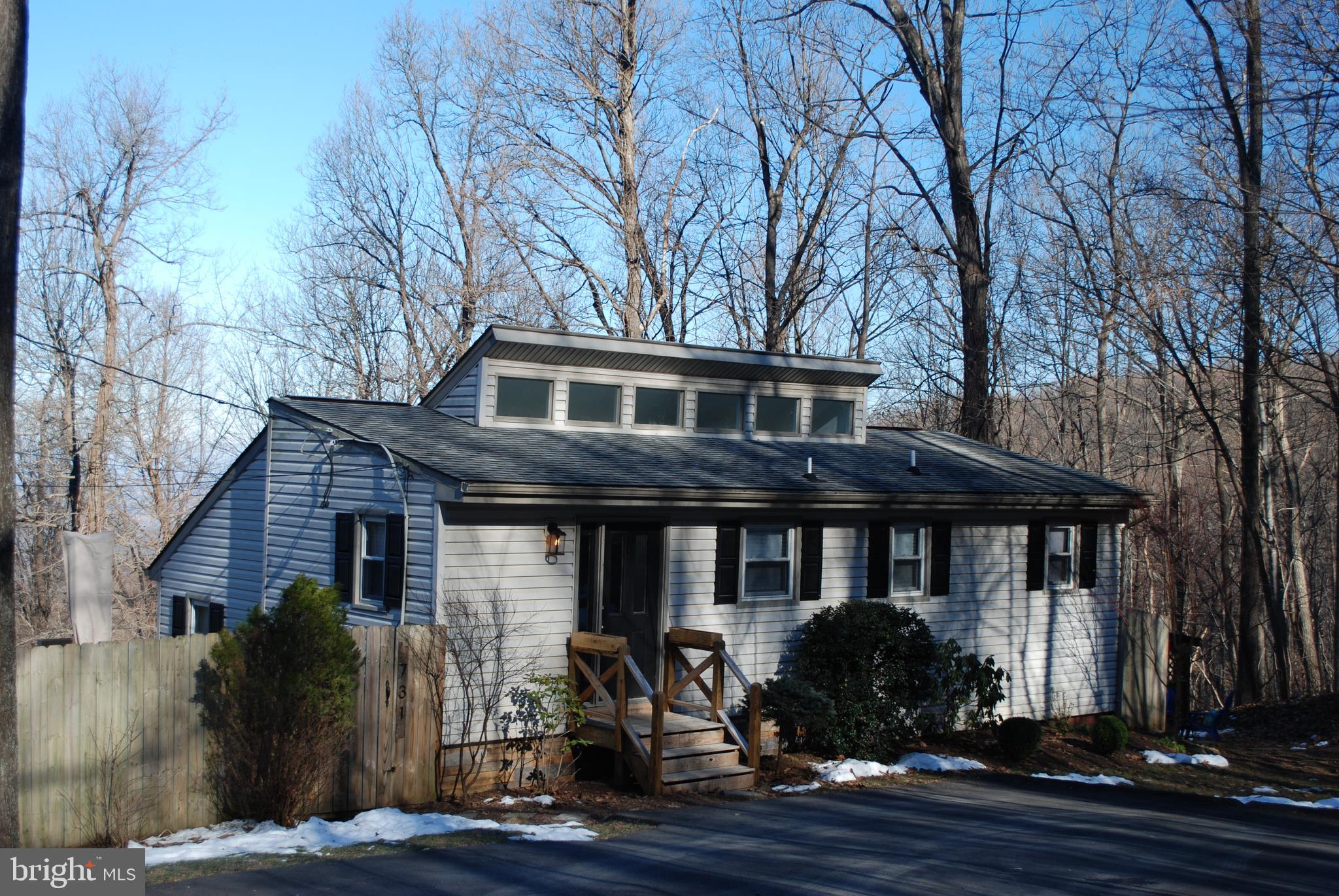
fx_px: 1620
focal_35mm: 44
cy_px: 448
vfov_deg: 30.9
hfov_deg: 44.9
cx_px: 670
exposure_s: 1/125
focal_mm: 29
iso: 140
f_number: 5.6
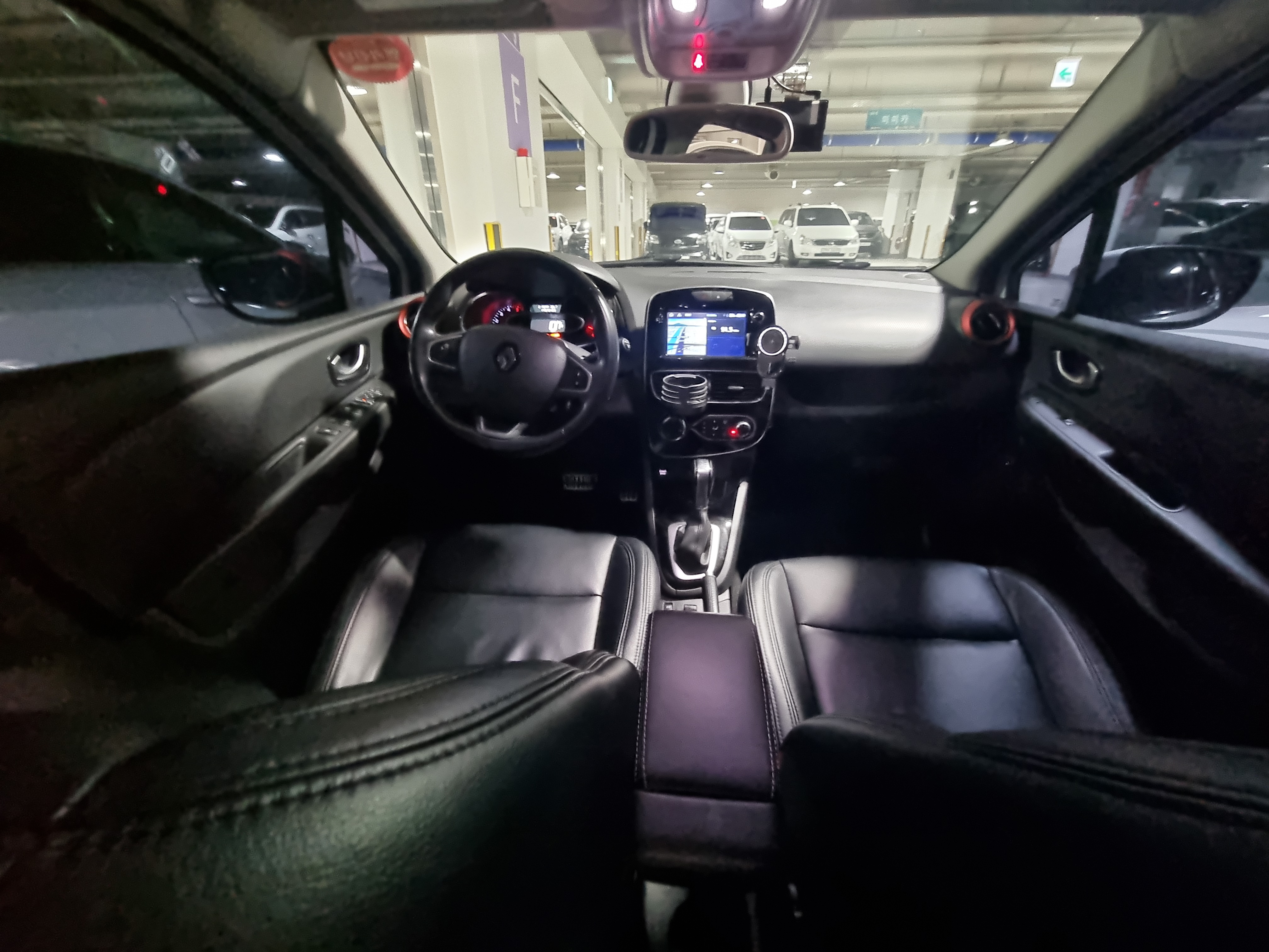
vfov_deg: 89.9
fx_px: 477
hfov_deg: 106.2
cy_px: 476
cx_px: 634
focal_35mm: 13
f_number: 2.2
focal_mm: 2.2
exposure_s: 1/24
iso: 1250
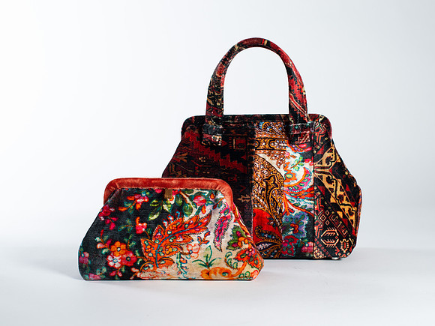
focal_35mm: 57
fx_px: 713
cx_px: 232
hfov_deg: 33.9
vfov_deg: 25.8
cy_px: 161
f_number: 6.3
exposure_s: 1/200
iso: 200
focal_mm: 50
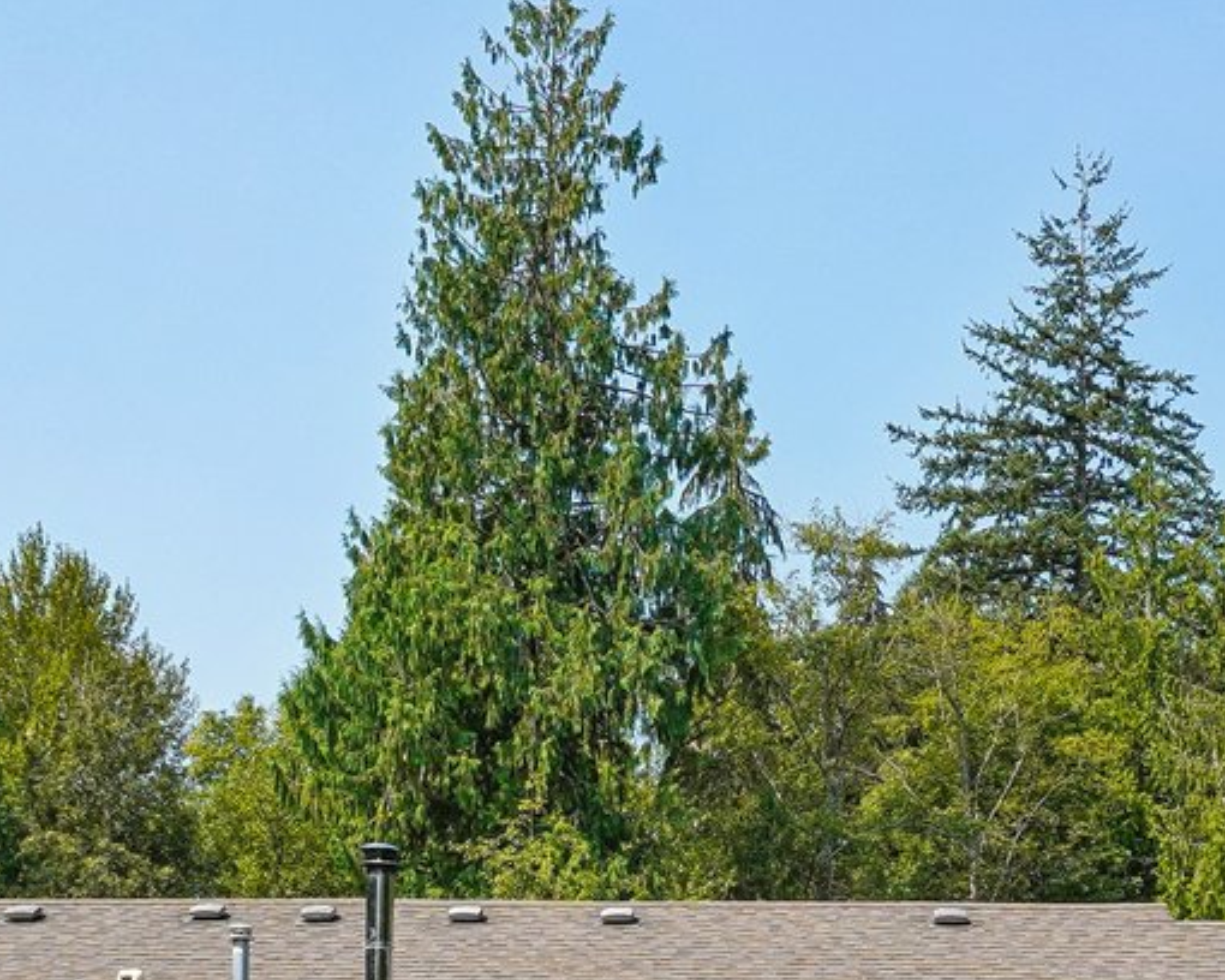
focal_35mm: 64
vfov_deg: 21.0
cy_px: 1368
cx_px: 776
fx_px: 2320
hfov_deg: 29.4
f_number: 8
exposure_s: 1/200
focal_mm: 17
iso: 100
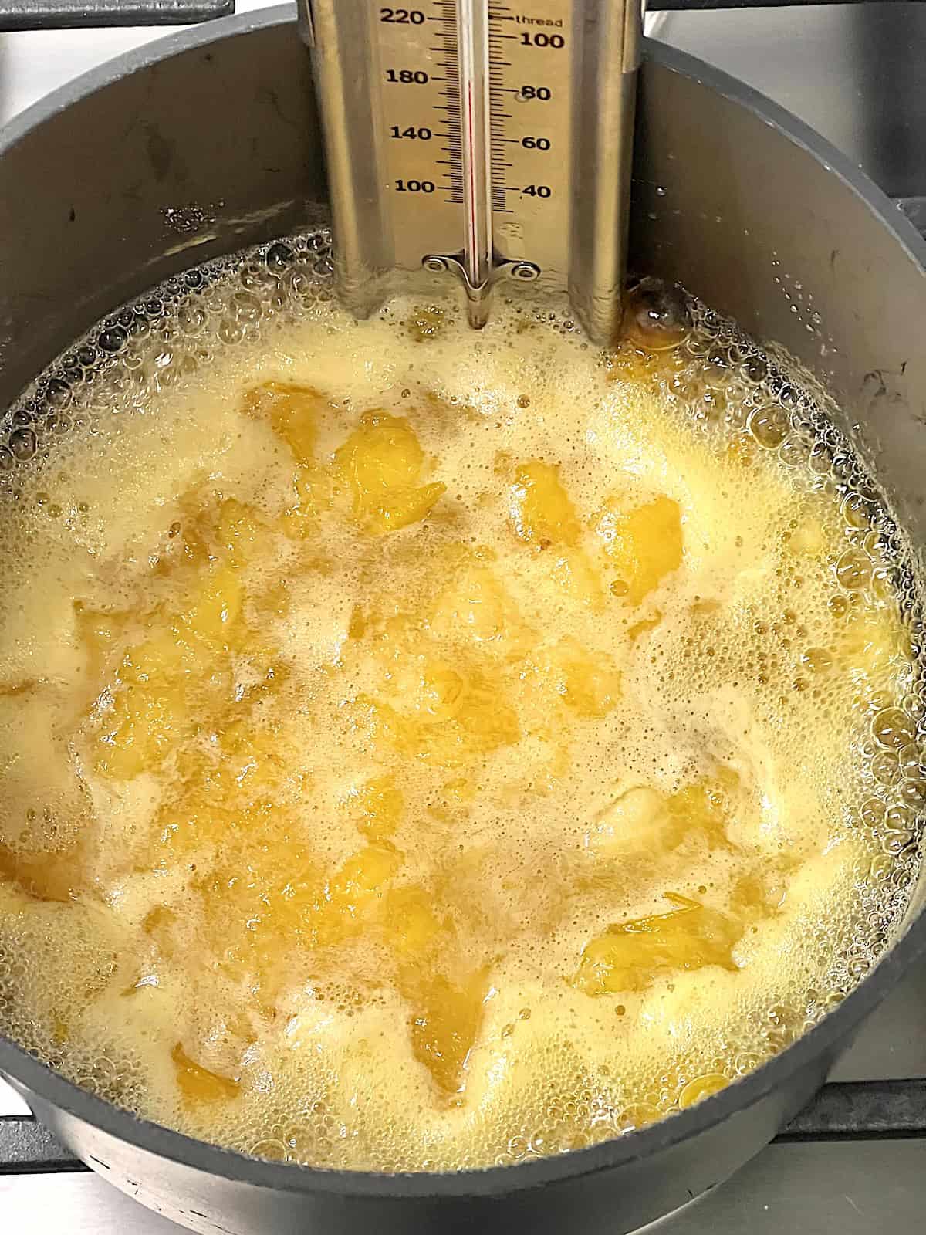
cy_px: 618
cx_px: 463
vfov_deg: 25.3
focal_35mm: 77
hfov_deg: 19.1
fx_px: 2746
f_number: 2.8
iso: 800
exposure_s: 1/60
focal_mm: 9
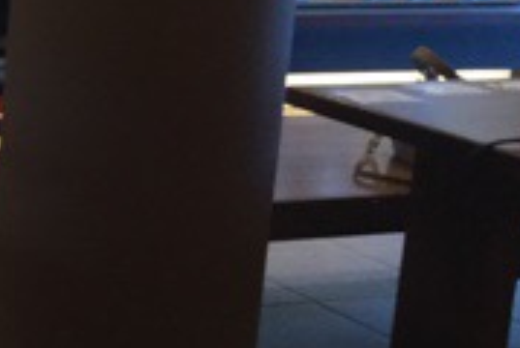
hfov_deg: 15.8
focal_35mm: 115
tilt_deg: -11.6
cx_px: -334
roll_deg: -4.3
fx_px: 1664
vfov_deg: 11.9
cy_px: 122
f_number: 2.4
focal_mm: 3.3
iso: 64
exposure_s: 1/30
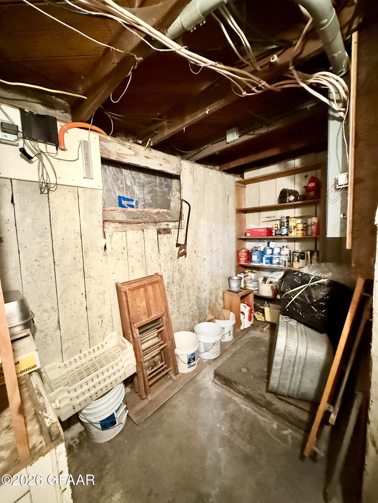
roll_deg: +2.1
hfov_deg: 85.7
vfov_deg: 102.1
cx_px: 189
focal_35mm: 14
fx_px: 204
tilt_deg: -5.6
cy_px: 252
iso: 1600
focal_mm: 2.22
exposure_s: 1/40
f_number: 2.2
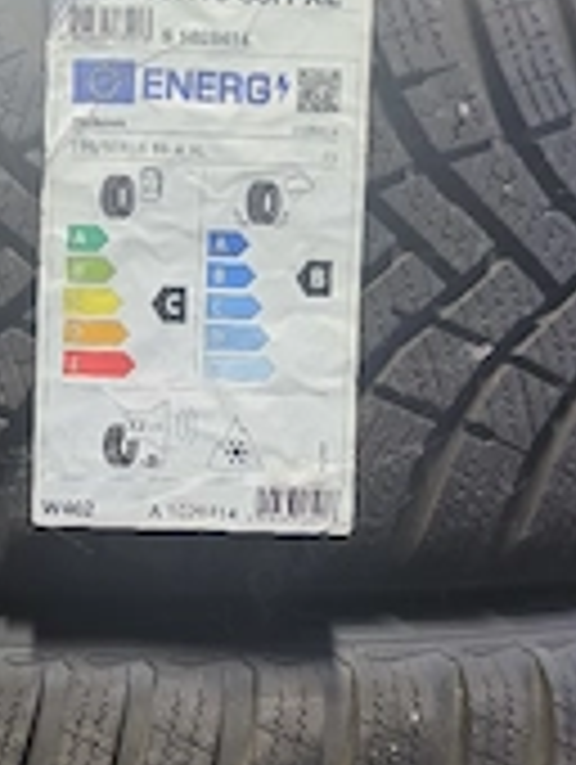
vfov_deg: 34.9
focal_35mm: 54
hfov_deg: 26.7
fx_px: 1195
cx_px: 126
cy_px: 549
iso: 800
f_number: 1.7
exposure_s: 1/101
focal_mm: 6.3
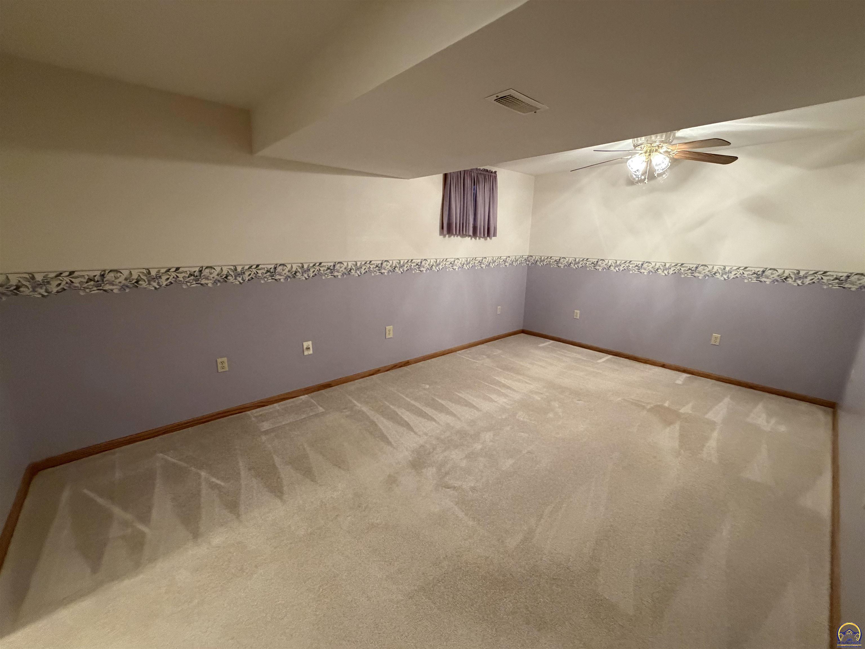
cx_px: 432
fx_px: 350
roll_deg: -1.0
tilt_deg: -14.6
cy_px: 324
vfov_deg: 85.7
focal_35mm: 14
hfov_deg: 102.1
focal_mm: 2.22
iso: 640
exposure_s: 1/60
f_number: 2.2
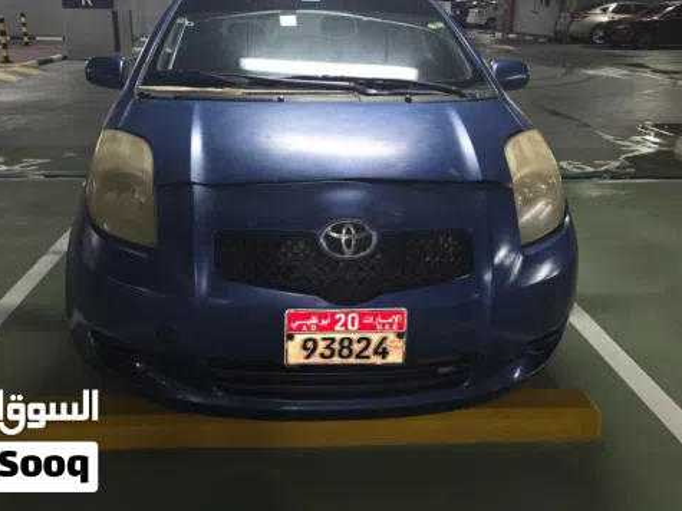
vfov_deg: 44.9
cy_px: 182
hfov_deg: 58.3
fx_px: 611
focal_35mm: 31
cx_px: 314
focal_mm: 6.3
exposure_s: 1/20
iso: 1250
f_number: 1.7
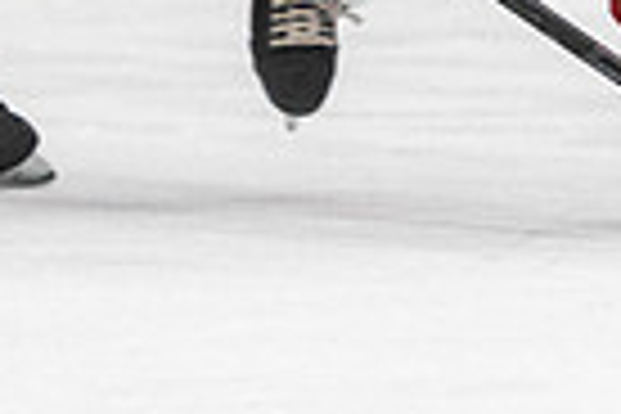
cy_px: -376
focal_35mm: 1260
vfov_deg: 1.1
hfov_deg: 1.6
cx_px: 752
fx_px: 21733
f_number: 2.8
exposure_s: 1/640
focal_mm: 135
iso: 1400
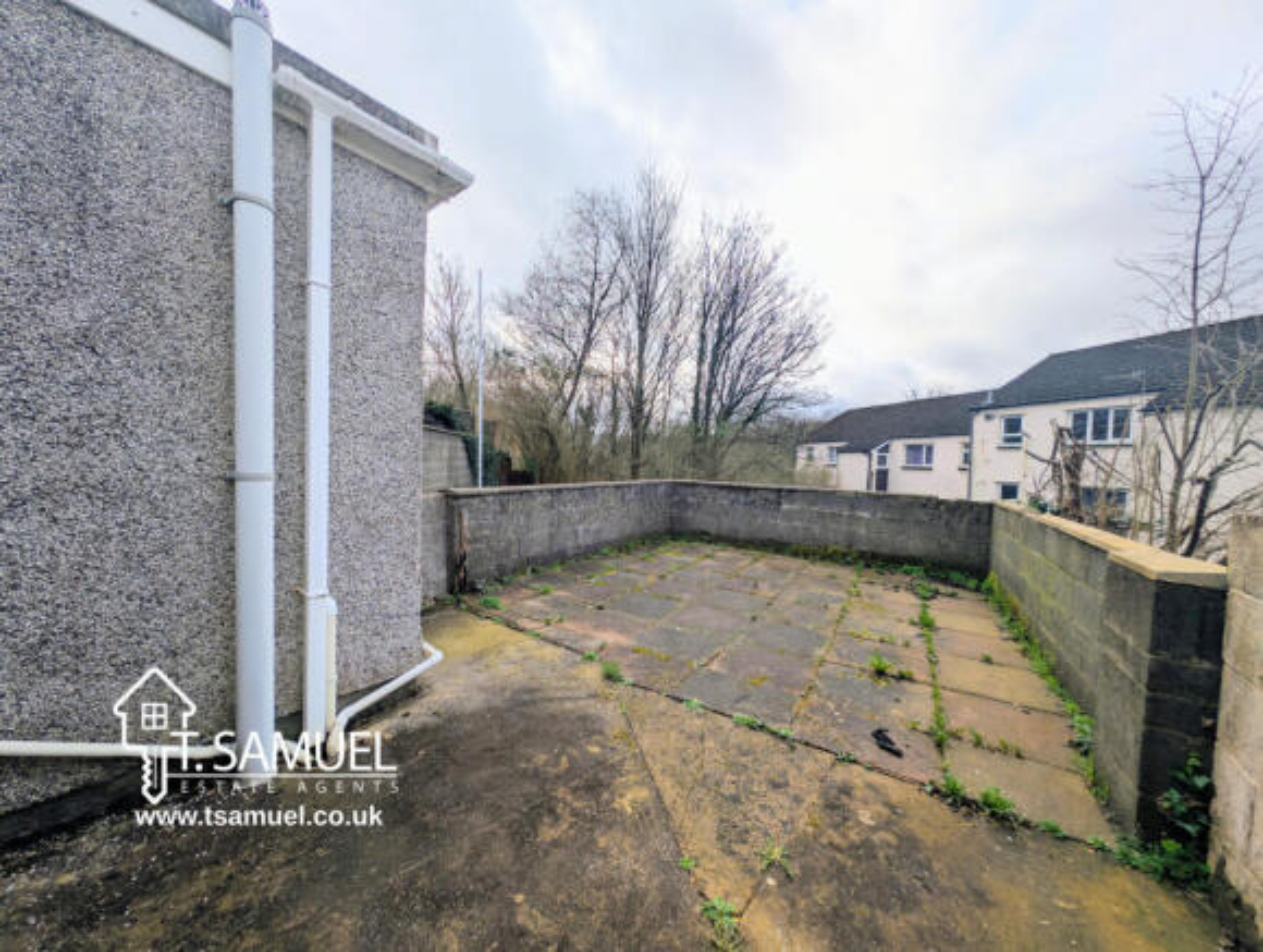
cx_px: 632
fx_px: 439
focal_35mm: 12
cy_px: 476
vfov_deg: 94.7
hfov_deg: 110.4
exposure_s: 1/1779
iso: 46
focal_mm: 2.23
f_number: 1.95
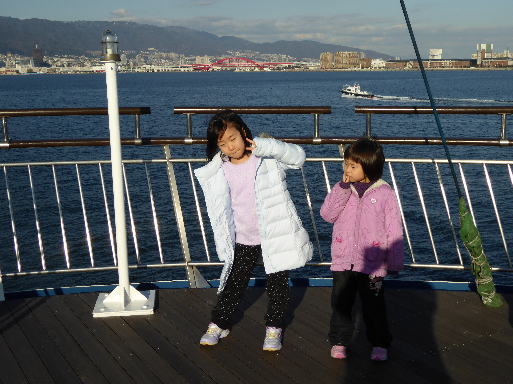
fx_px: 682
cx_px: 256
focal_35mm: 46
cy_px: 192
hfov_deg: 41.2
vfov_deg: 31.5
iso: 100
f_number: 3.9
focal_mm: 7.8
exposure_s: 1/1300
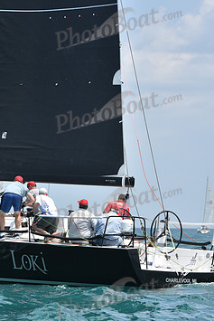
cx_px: 9
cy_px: 170
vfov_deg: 10.5
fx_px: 1746
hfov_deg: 7.0
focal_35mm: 196
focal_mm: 120
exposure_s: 1/1250
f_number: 6.3
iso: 250
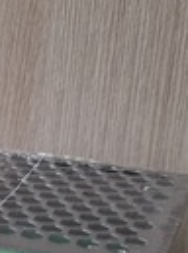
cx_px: -171
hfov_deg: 11.7
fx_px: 830
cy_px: 369
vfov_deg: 16.0
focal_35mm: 114
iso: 80
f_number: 1.8
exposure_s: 1/100
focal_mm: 5.4
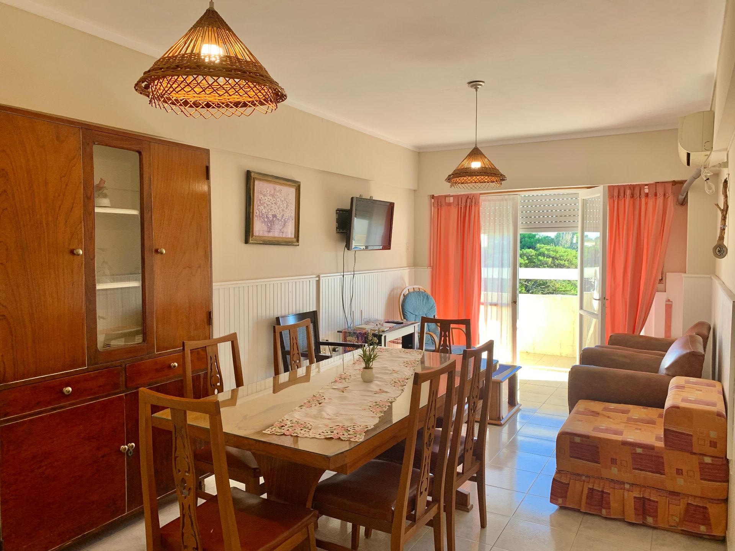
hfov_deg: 67.3
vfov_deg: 53.1
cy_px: 276
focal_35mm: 26
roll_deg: +0.0
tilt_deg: -2.1
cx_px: 368
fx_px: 552
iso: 50
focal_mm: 4.25
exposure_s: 1/121
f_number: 1.8
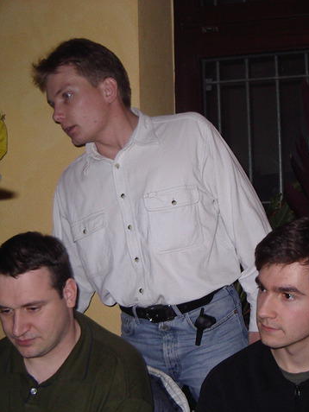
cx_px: 165
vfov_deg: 37.5
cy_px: 206
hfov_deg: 28.6
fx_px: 607
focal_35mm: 51
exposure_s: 1/60
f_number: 2.6
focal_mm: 5.8
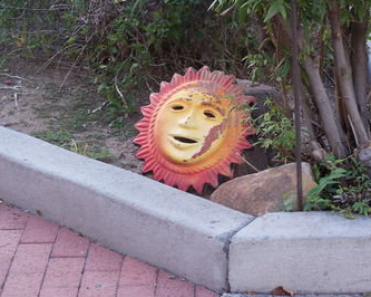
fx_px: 1460
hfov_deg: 14.5
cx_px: 194
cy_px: 122
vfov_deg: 11.6
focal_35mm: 133
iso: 140
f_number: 3.2
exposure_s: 1/50
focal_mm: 17.5
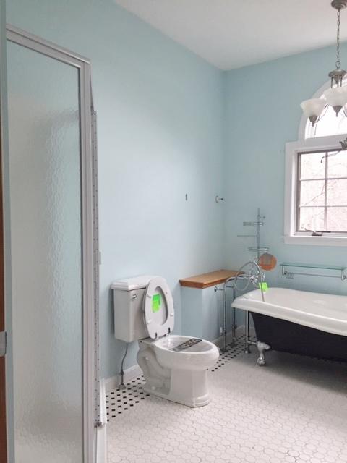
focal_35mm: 29
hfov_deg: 48.2
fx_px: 388
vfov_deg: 61.7
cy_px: 232
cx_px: 174
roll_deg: +0.3
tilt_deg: -3.0
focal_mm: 4.15
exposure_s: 1/30
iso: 100
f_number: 2.2
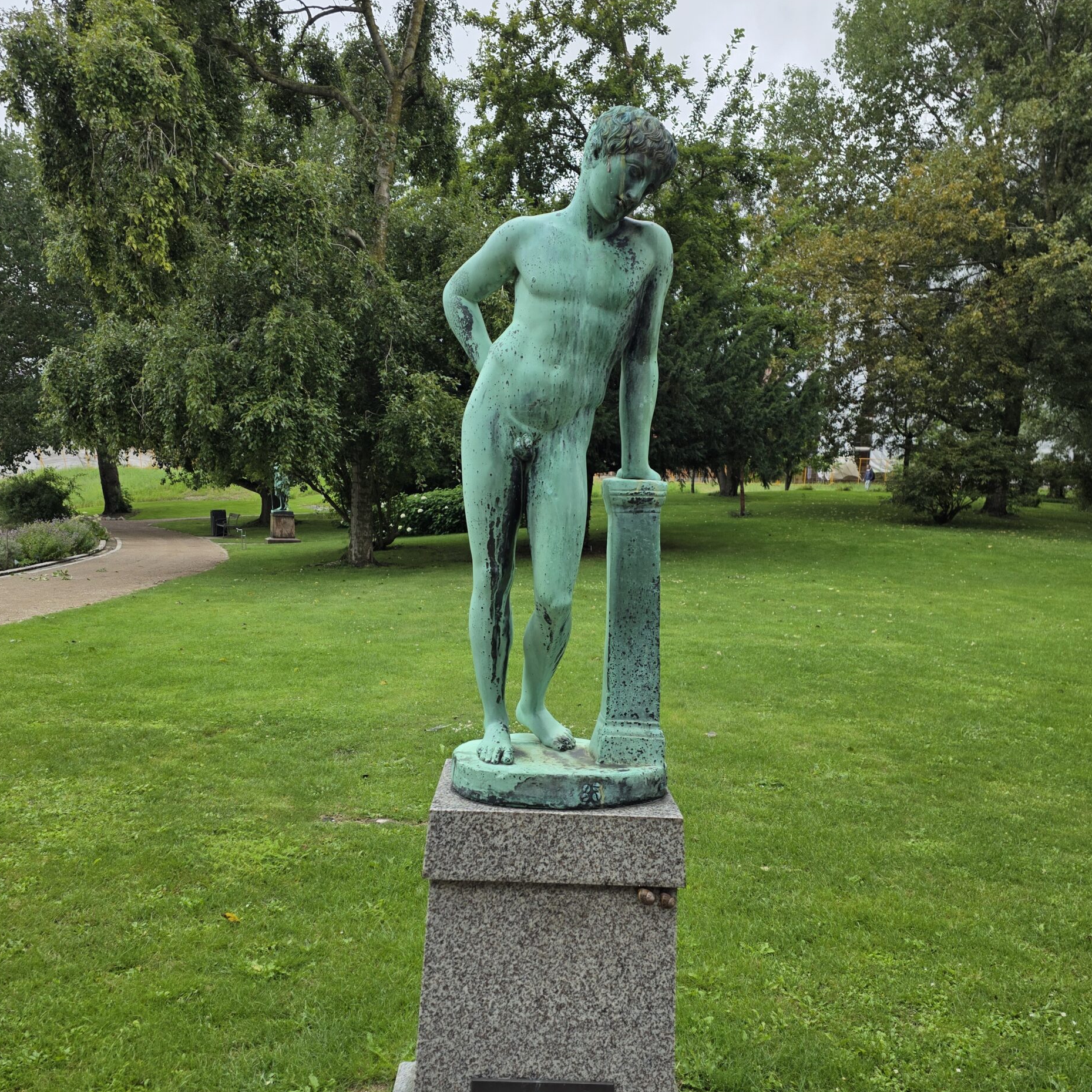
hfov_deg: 57.3
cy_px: 646
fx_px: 999
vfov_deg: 56.9
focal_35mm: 28
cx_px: 539
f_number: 1.7
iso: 80
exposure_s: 1/1580
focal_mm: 6.3
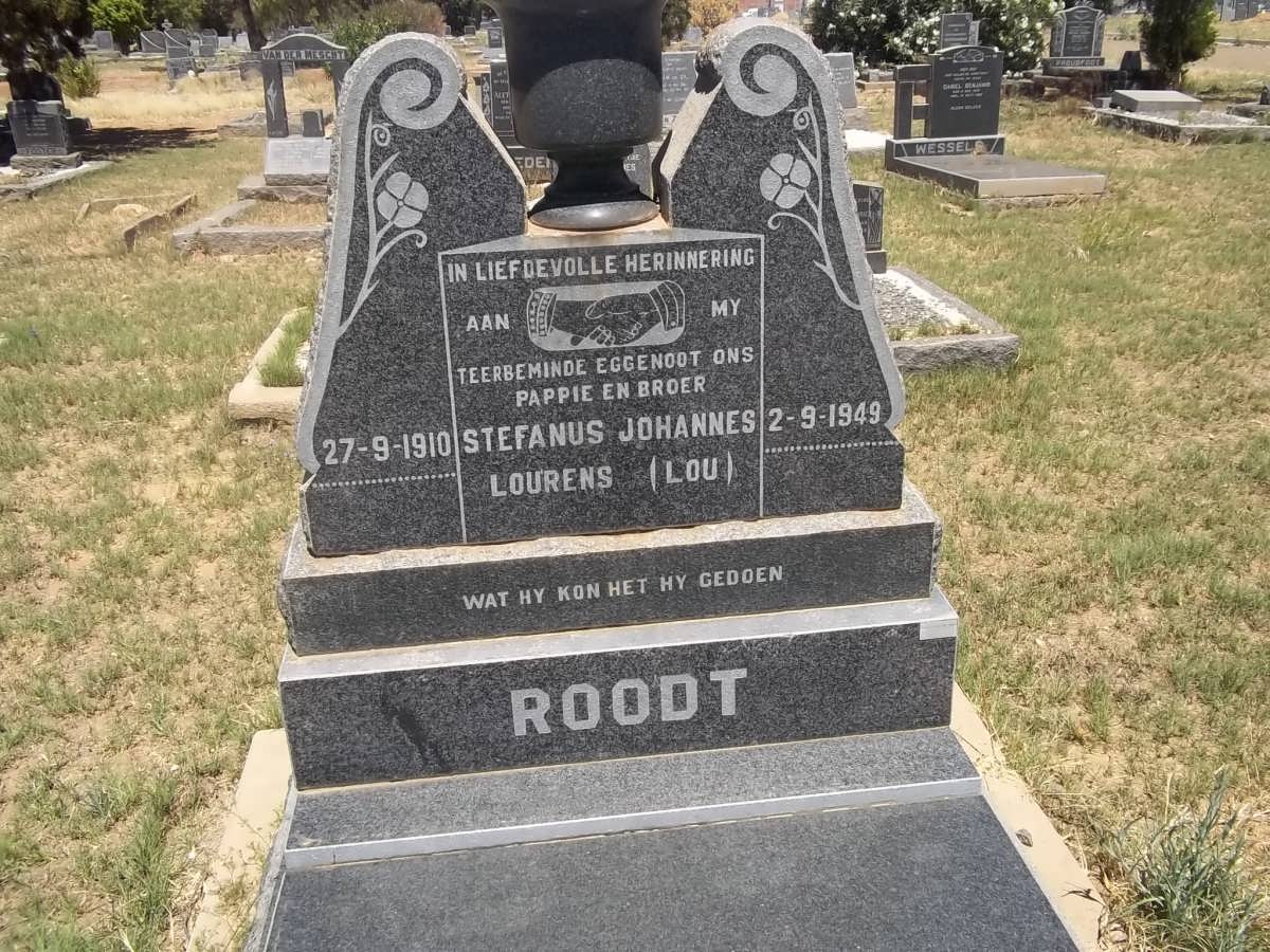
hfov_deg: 56.8
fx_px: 1174
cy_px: 476
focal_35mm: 32
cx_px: 635
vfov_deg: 44.2
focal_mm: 5.7
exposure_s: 1/400
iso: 80
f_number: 5.5
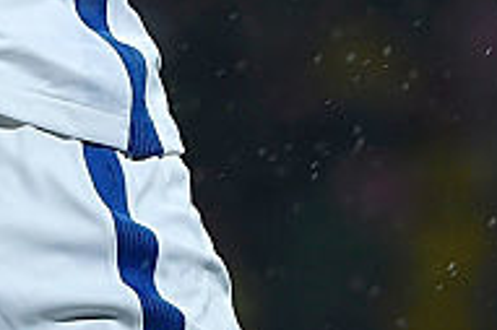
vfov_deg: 1.6
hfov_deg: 2.4
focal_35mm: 858
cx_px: 367
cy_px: -304
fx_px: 11835
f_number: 4
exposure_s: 1/1600
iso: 1600
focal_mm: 160
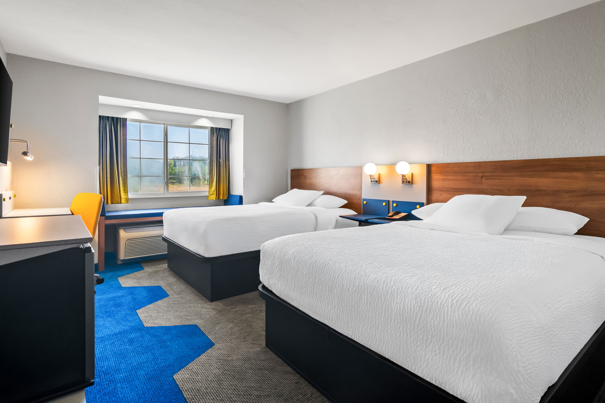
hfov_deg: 95.0
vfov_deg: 72.1
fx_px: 277
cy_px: 202
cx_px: 302
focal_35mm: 16
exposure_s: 1/20
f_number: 5
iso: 400
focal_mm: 11
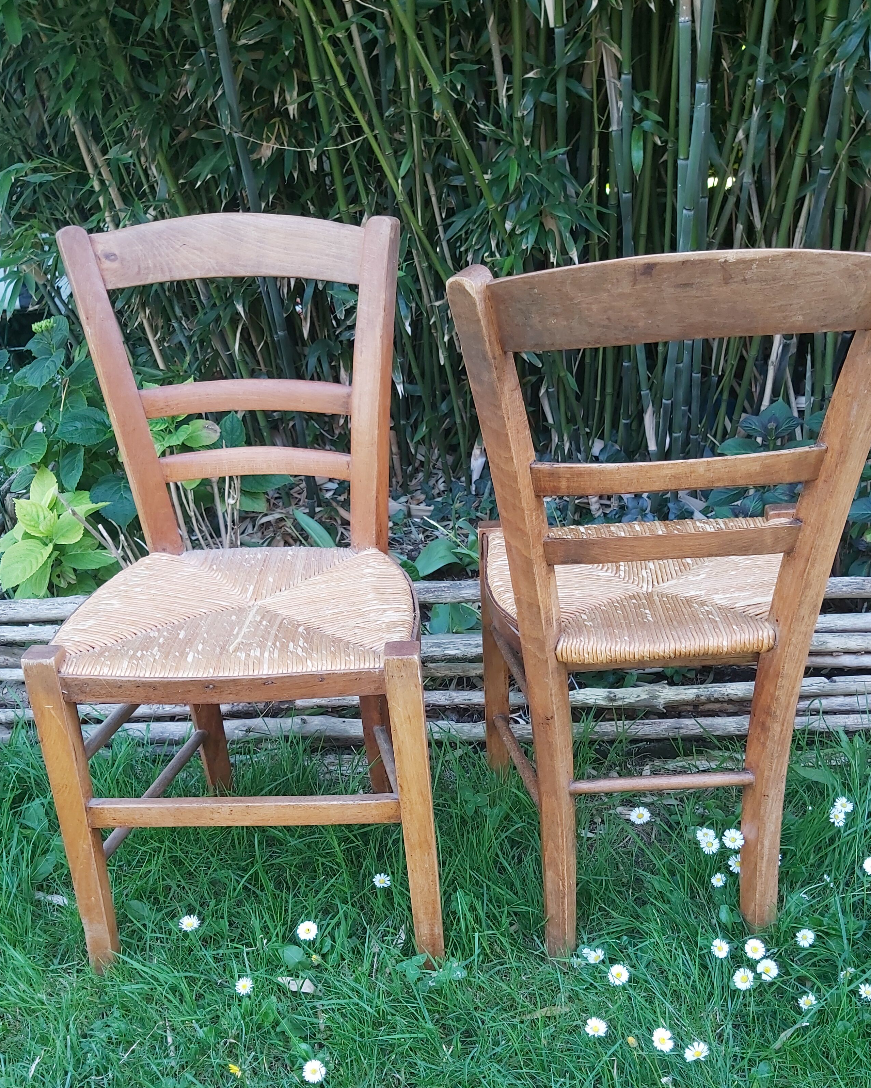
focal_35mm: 32
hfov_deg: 45.8
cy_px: 685
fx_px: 1031
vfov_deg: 55.0
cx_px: 456
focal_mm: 3.92
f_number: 1.7
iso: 80
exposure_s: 1/100
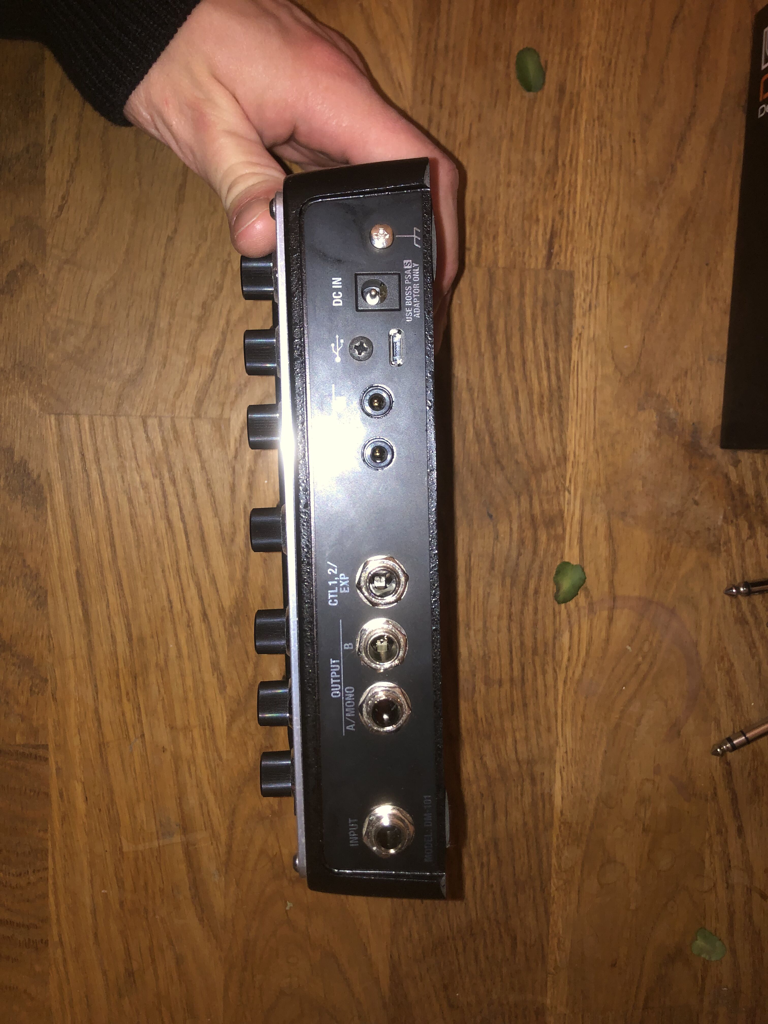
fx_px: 828
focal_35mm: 28
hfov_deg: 49.7
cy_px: 512
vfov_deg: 63.4
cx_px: 384
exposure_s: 1/12
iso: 100
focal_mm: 3.99
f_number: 1.8
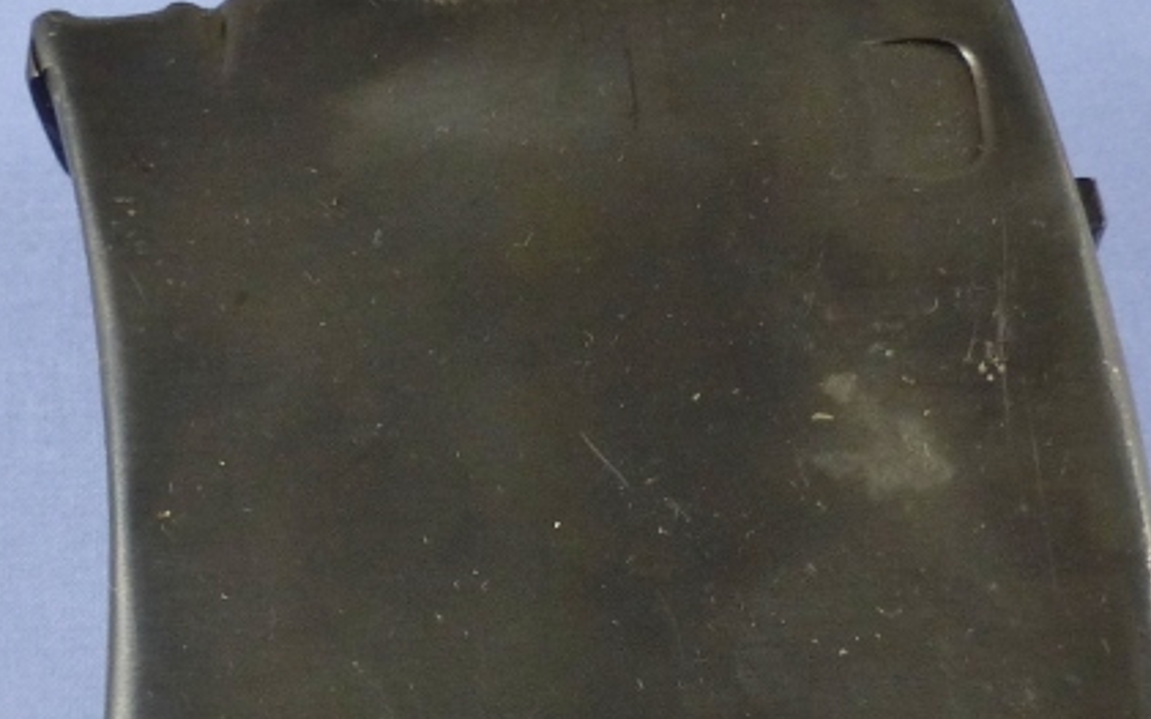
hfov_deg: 32.4
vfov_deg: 20.3
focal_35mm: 63
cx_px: 506
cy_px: 629
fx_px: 1976
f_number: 2.8
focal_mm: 4.5
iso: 250
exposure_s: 1/60
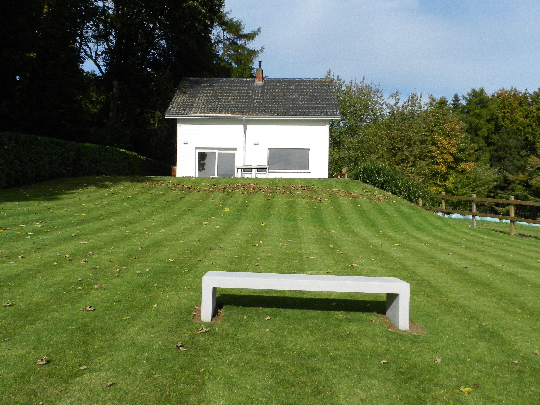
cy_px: 202
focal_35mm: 32
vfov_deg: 44.2
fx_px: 499
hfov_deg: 56.8
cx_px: 270
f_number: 5
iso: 160
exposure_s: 1/800
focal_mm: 5.6
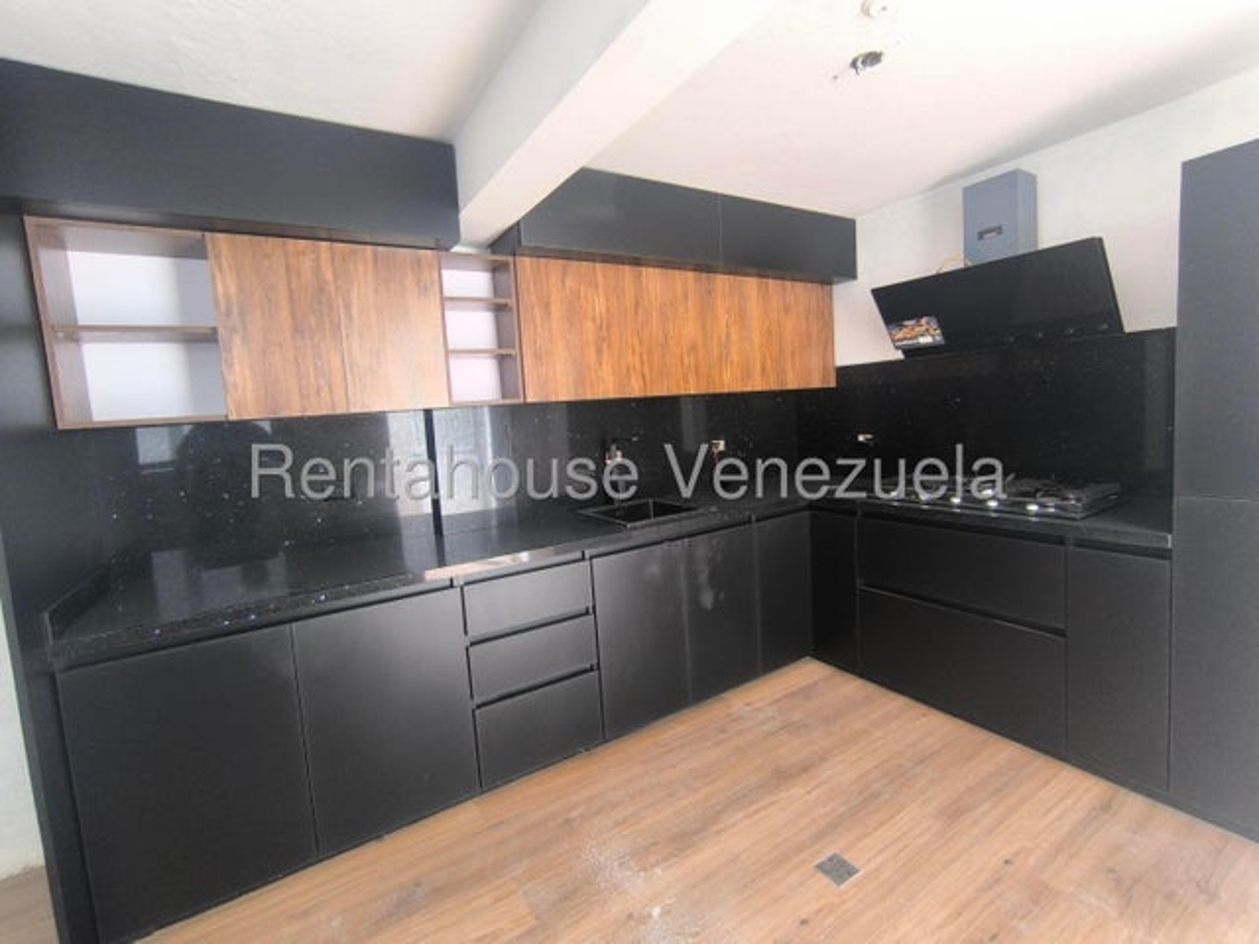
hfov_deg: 94.5
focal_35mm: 16
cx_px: 630
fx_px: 582
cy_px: 472
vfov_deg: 78.1
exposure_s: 1/99.9
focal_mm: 1.65
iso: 80
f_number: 2.2
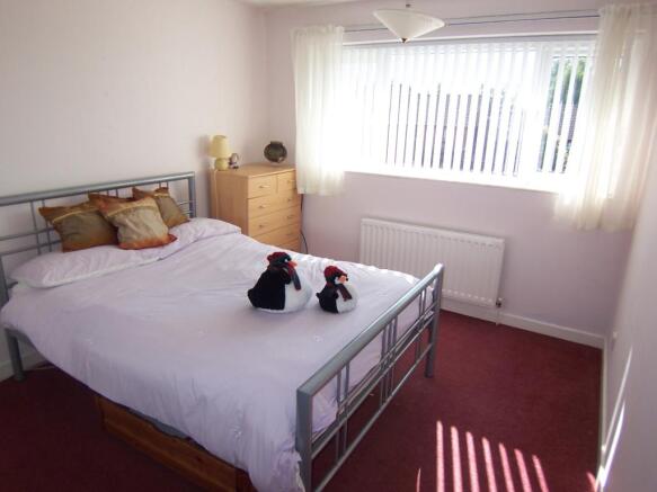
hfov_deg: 73.9
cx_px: 328
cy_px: 246
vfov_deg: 58.9
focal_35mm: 23
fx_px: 436
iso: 64
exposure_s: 1/160
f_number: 2.8
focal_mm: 3.8
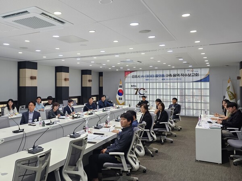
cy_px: 90
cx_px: 121
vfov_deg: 58.9
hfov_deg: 73.9
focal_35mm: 23
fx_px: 161
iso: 125
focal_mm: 6.3
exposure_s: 1/120
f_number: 1.7
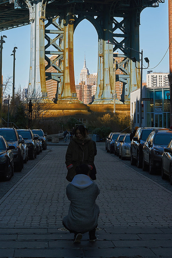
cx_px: 84
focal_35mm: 106
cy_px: 25
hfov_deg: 12.9
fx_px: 760
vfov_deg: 18.9
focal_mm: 50
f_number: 9
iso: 160
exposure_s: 1/250
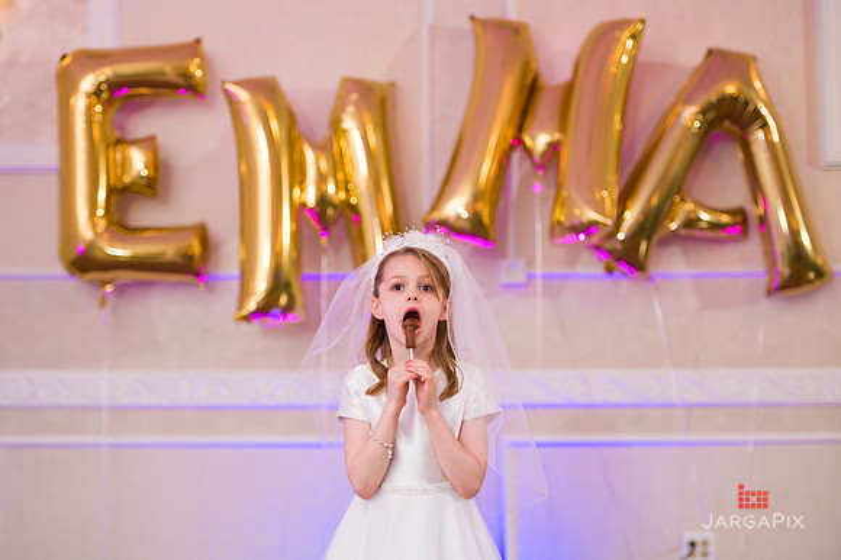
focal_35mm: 80
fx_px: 1868
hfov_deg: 25.4
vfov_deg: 17.0
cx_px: 420
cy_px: 280
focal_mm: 80
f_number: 3.2
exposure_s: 1/200
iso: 1000
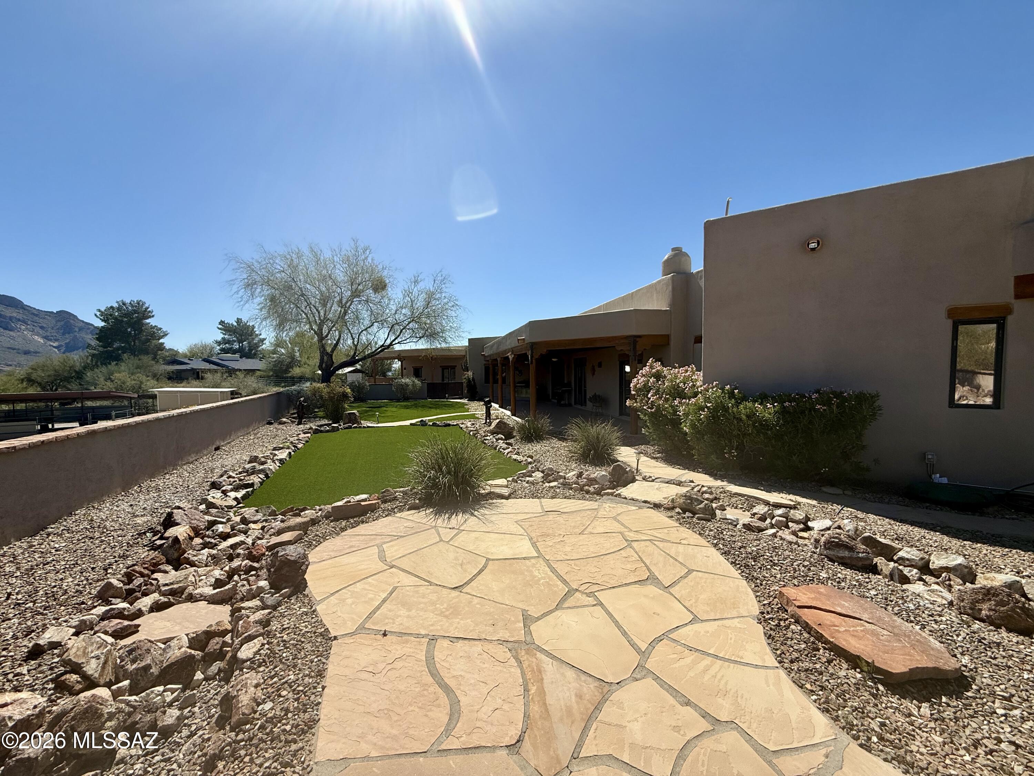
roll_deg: -0.2
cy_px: 388
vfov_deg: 85.7
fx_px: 418
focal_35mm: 14
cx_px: 517
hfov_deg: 102.1
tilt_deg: -2.5
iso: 50
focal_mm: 2.22
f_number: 2.2
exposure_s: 1/2410
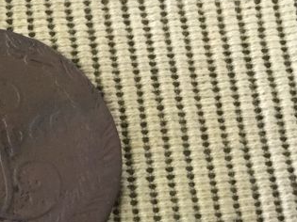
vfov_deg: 16.0
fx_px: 789
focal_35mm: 92
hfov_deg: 19.2
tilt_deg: -73.7
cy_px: 99
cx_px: -119
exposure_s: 1/30
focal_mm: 4.15
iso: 200
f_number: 2.2
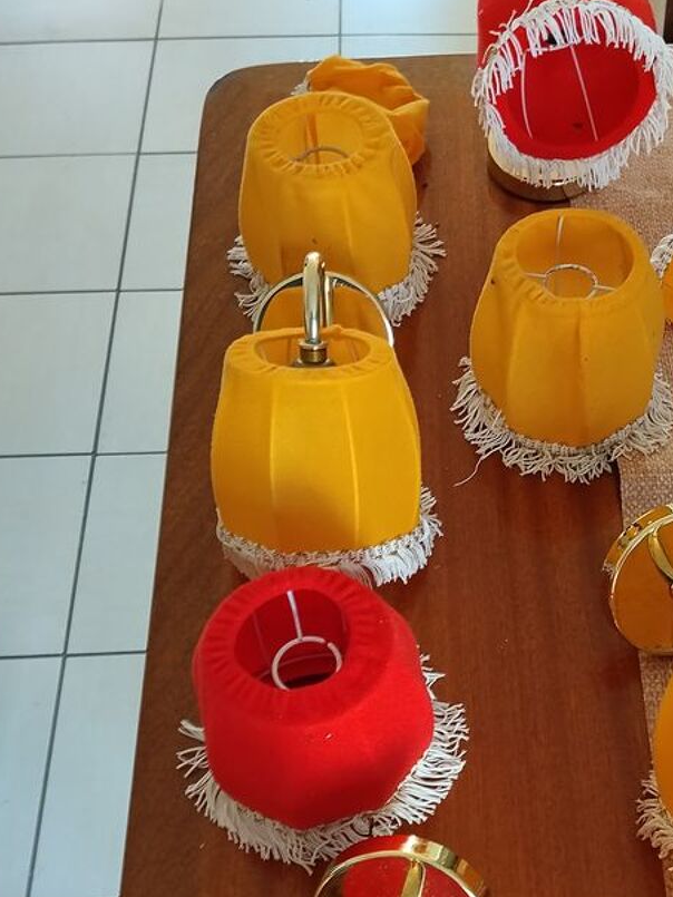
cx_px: 542
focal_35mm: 48
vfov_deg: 38.7
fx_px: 1244
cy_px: 668
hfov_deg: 29.6
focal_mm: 4.22
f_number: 1.8
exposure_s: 1/33.3
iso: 100
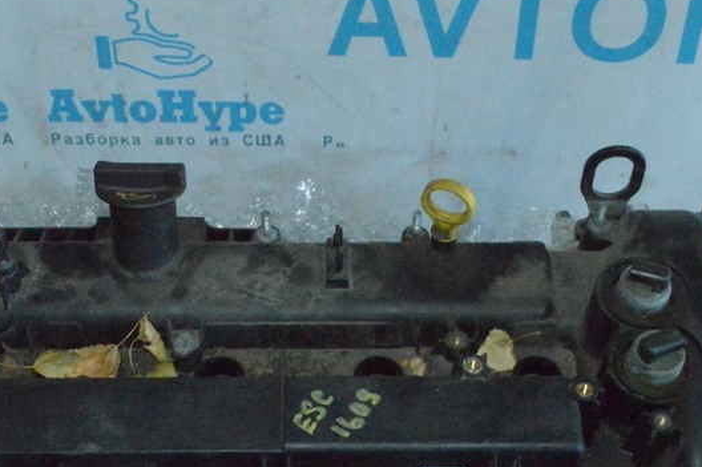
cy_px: 284
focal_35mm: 67
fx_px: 1305
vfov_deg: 20.3
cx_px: 311
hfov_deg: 30.1
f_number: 16
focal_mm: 23
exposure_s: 1/100
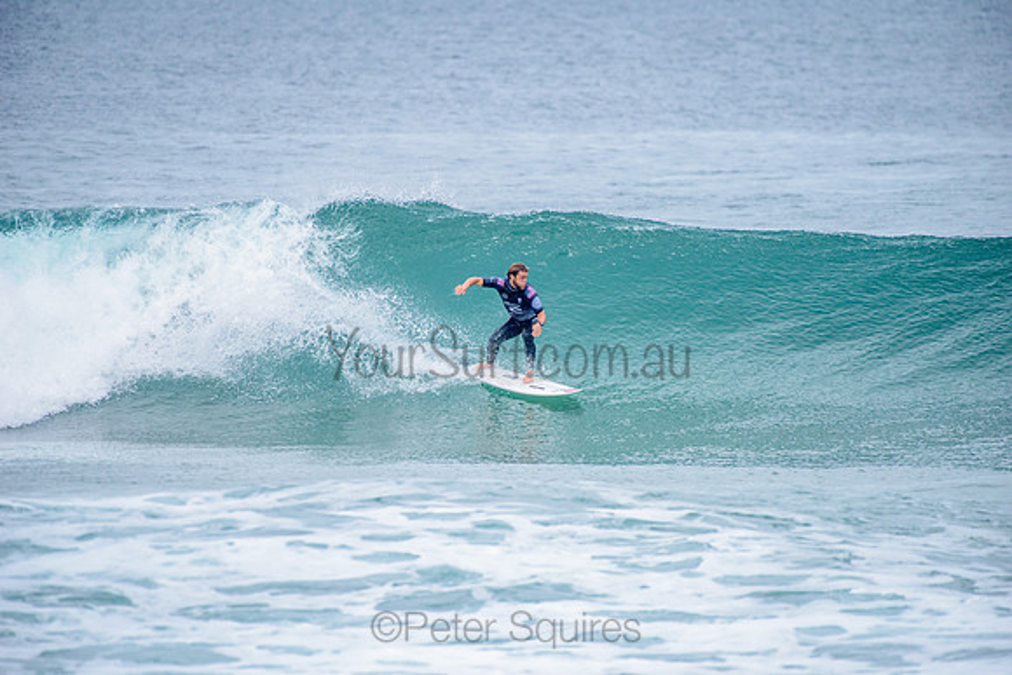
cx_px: 506
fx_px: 14058
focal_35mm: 500
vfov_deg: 2.8
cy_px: 338
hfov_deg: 4.1
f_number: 5.6
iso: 400
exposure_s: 1/2000
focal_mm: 500
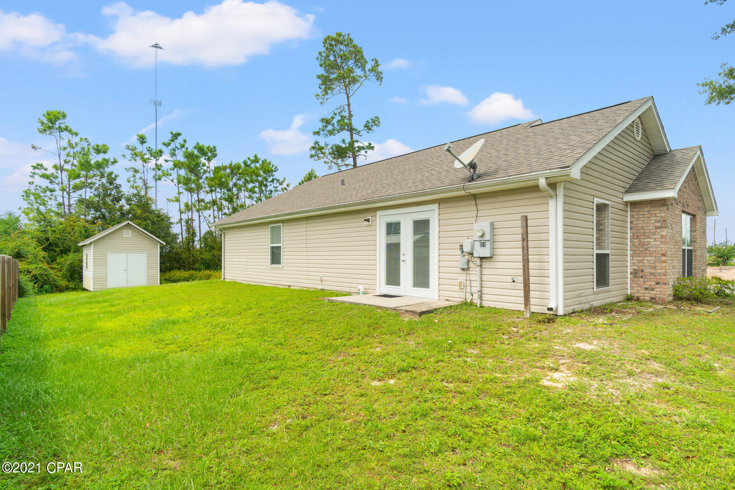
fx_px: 367
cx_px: 368
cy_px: 245
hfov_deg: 90.0
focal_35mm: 18
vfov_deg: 67.4
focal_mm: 12
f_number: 8
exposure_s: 1/30
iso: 100
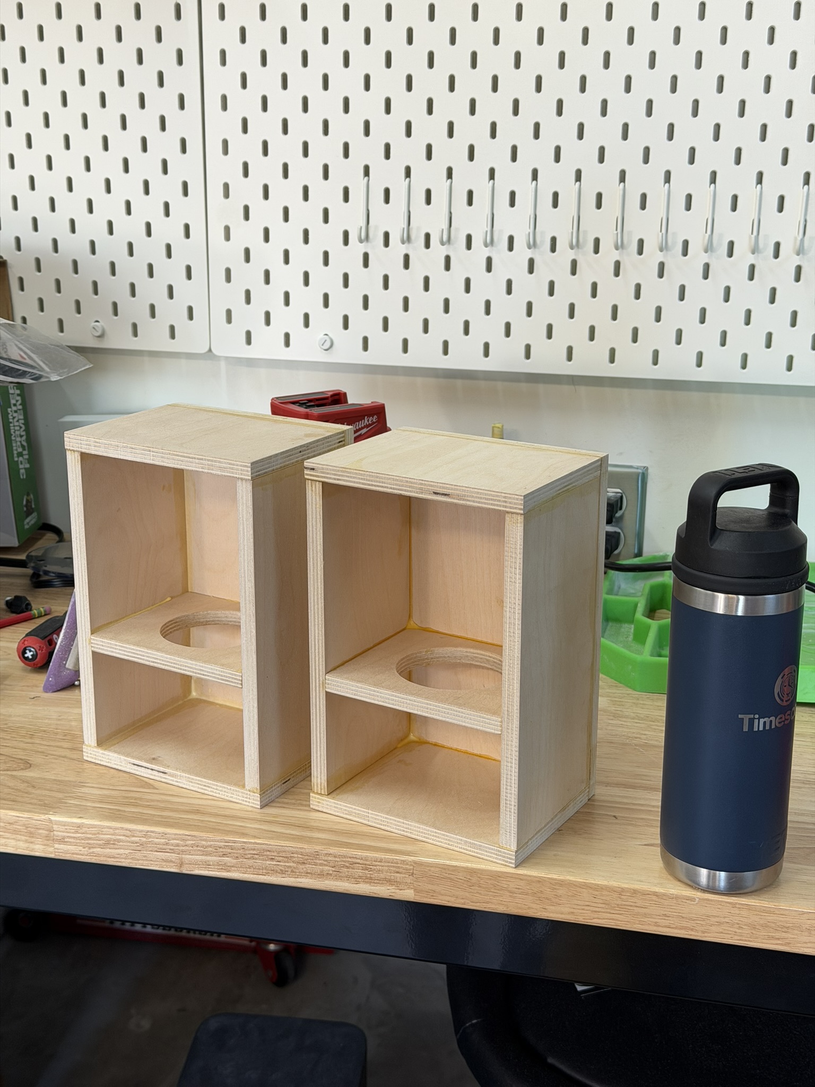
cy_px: 544
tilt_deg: -16.7
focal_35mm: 48
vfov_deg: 39.7
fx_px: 1507
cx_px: 408
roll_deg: -0.6
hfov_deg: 30.3
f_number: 1.78
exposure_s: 1/60
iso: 100
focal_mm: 6.76
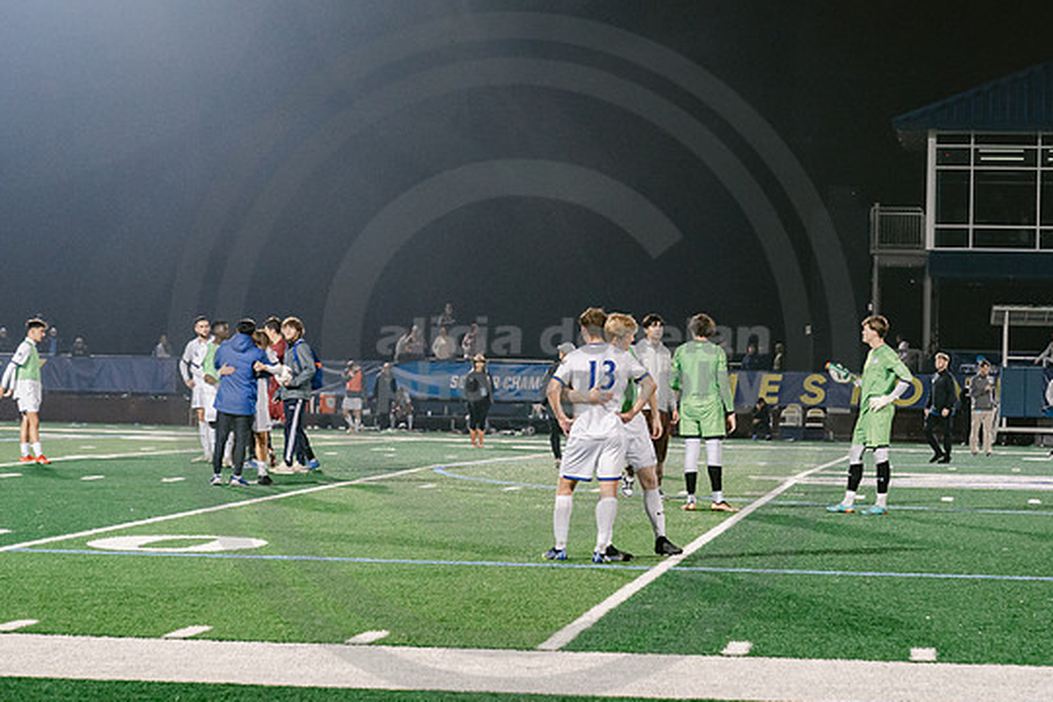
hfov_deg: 19.2
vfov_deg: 12.9
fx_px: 3100
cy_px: 377
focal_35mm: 106
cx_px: 646
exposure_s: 1/200
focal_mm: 70
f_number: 4.5
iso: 2500
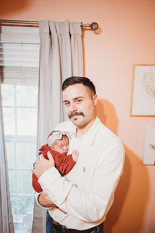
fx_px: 155
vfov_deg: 73.7
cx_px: 78
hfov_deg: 53.1
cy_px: 116
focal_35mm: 24
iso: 1600
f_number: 1.8
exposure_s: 1/160
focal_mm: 24
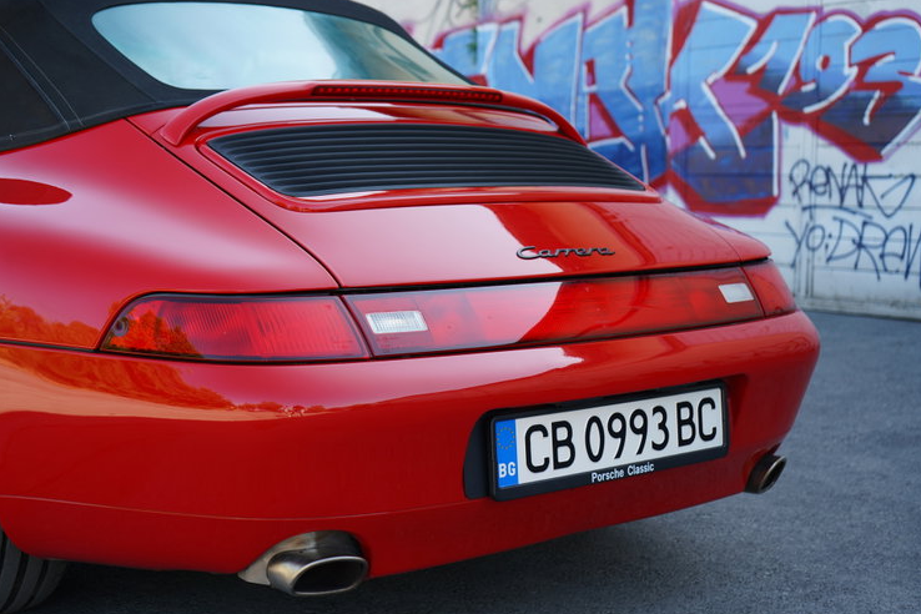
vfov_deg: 26.5
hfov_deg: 38.9
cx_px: 456
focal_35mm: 51
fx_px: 1305
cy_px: 312
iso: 160
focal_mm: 49
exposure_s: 1/160
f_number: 4.5
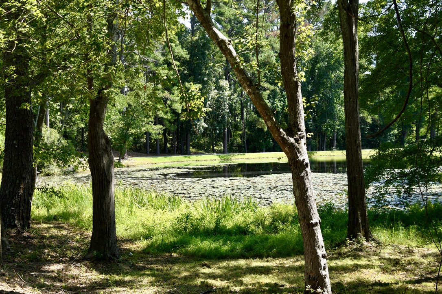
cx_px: 221
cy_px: 147
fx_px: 700
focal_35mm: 57
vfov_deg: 23.8
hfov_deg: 35.1
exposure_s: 1/320
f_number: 6.3
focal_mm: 38
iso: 250
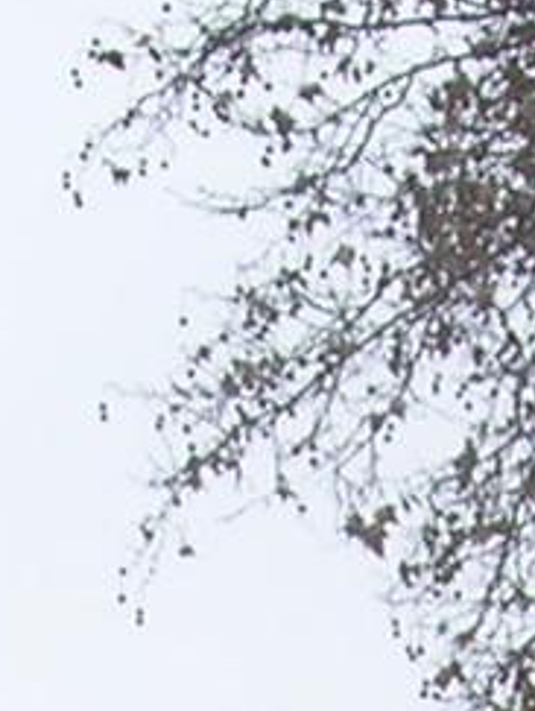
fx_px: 5508
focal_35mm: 268
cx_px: 336
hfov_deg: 5.6
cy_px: 1799
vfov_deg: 6.9
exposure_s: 1/75.1
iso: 50
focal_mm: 5.7
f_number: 4.9
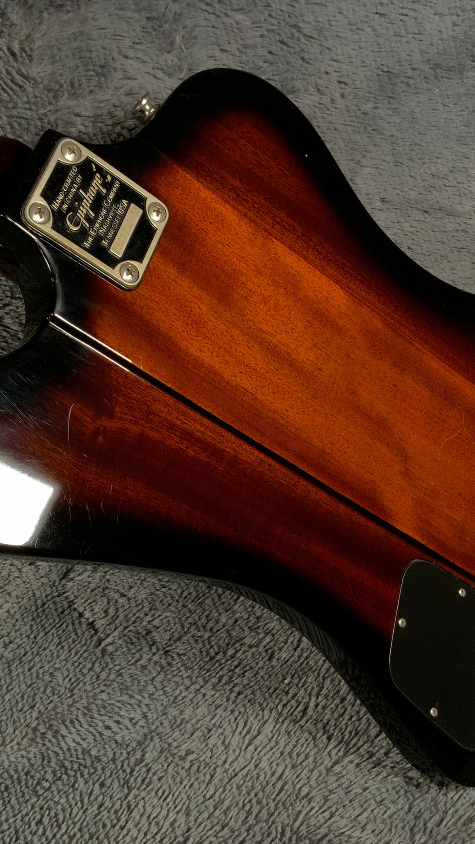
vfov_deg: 47.4
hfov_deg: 27.7
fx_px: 963
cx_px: 219
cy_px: 425
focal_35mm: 43
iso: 50
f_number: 1.8
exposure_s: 1/104
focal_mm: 3
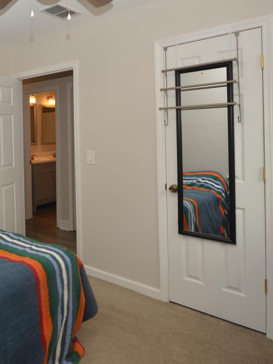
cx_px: -4
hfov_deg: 42.5
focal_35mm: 28
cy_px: 136
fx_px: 294
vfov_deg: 62.5
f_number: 7.1
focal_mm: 10
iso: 160
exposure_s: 1/50
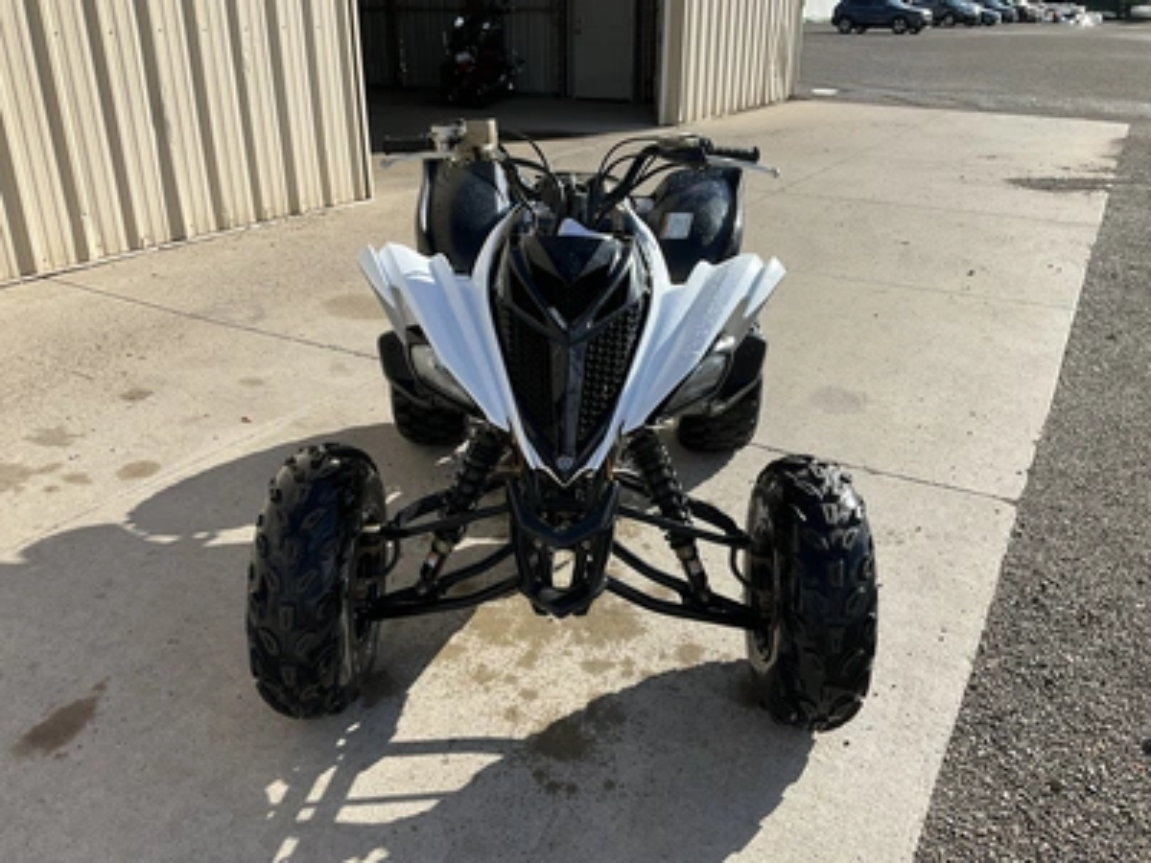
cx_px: 576
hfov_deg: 61.7
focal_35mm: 29
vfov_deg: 48.2
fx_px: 964
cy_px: 432
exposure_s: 1/1490
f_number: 1.8
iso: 25
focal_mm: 3
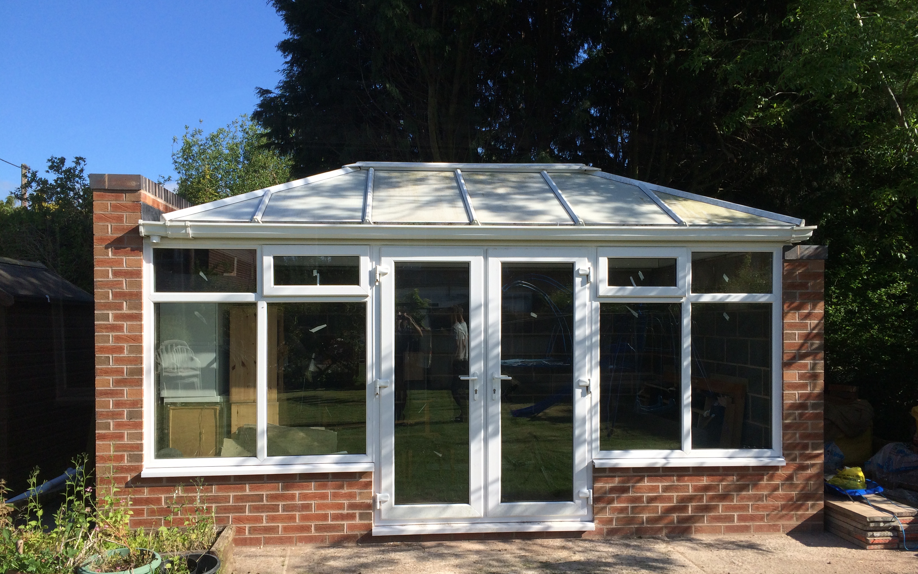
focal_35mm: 31
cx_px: 461
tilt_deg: -0.7
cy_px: 334
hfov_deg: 61.2
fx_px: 776
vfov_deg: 40.5
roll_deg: +0.2
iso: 32
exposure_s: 1/1642
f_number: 2.2
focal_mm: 4.15
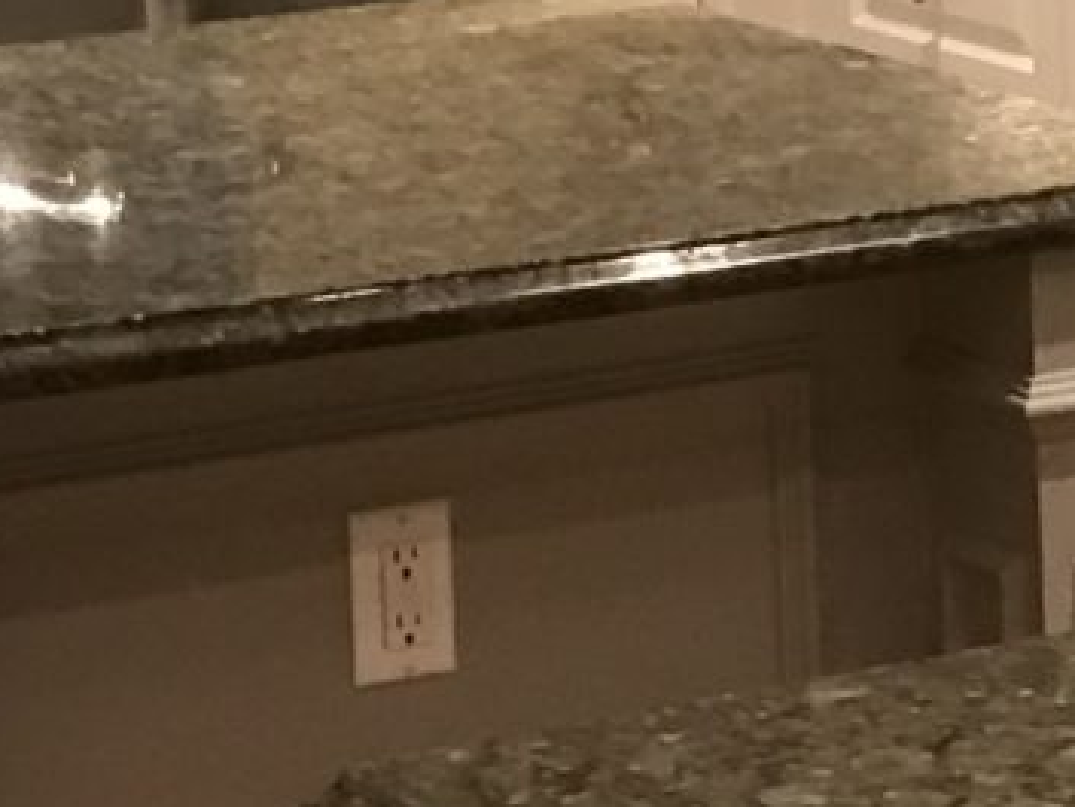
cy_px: 551
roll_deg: +0.4
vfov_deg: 7.3
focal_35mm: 203
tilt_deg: -14.9
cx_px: 1638
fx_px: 6306
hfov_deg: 9.5
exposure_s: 1/15
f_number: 1.8
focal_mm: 3.99
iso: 50
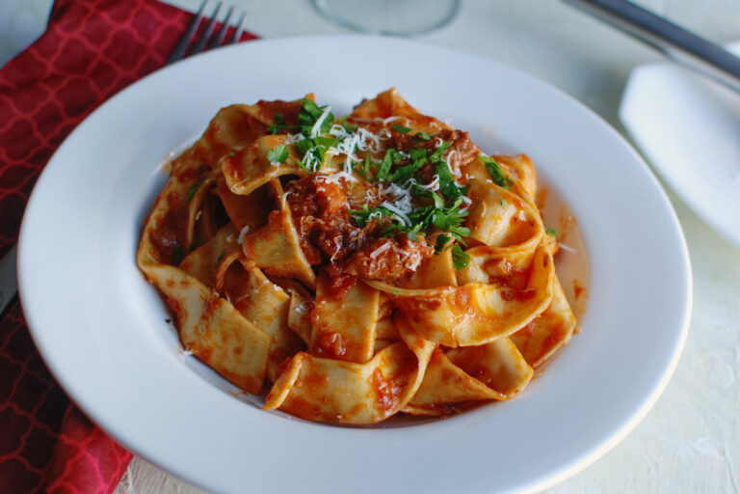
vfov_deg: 25.8
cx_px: 370
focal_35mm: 52
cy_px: 247
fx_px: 1079
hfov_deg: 37.9
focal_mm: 35
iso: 200
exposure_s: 1/40
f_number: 3.2
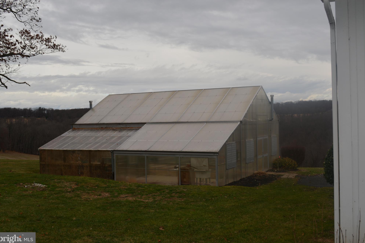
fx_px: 405
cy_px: 121
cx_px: 182
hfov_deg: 48.5
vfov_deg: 33.4
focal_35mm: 40
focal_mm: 26
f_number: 7.1
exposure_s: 1/200
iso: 100
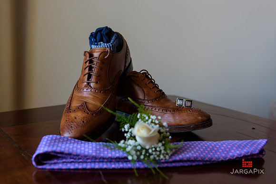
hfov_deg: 45.4
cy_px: 87
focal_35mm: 43
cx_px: 132
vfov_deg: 31.2
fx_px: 330
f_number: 3.2
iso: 400
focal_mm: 38
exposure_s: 1/125
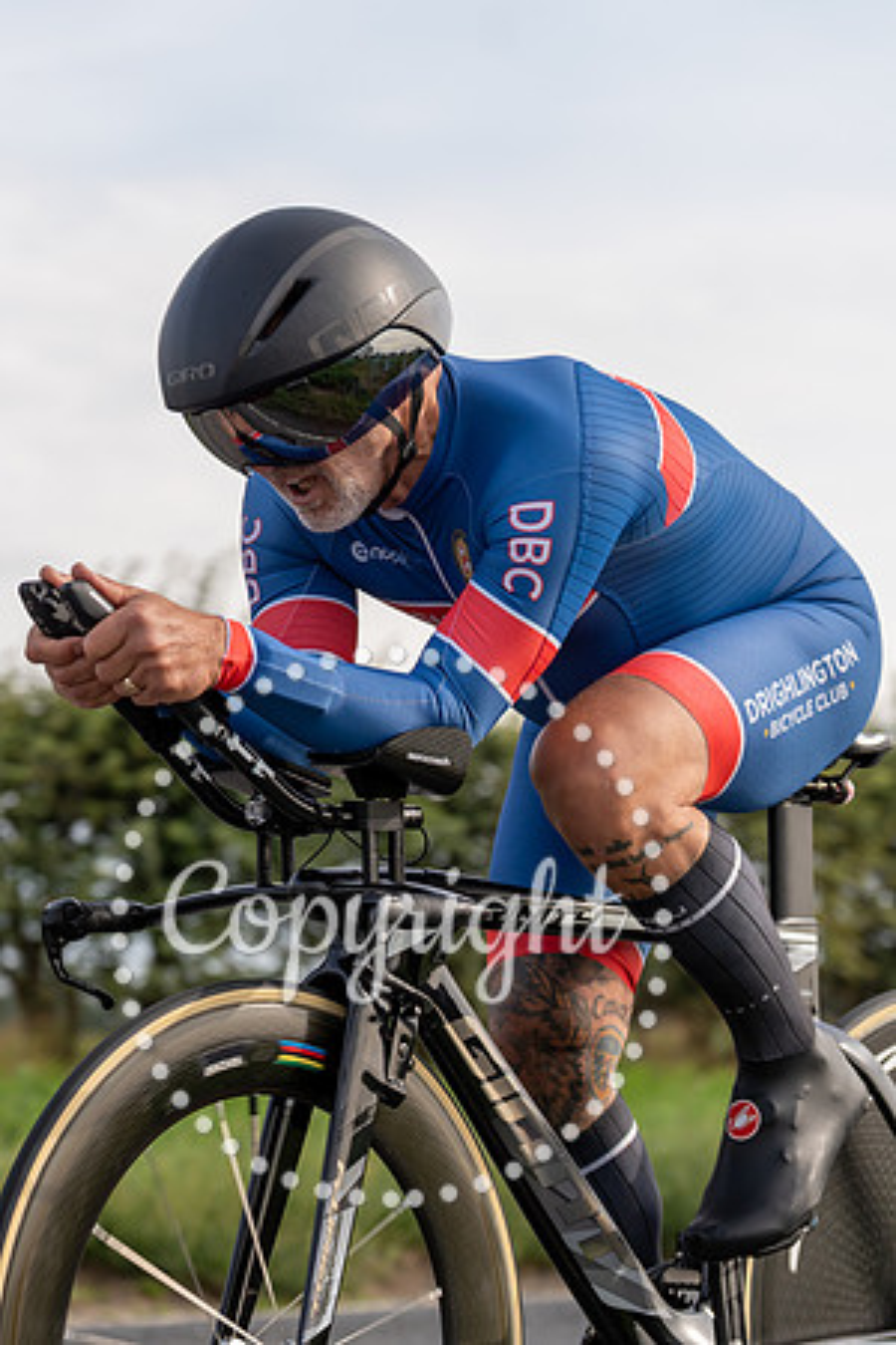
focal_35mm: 114
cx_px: -15
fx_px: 4256
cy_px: 672
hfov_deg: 11.9
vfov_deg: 17.9
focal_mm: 76
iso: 160
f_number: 4
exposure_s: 1/1000
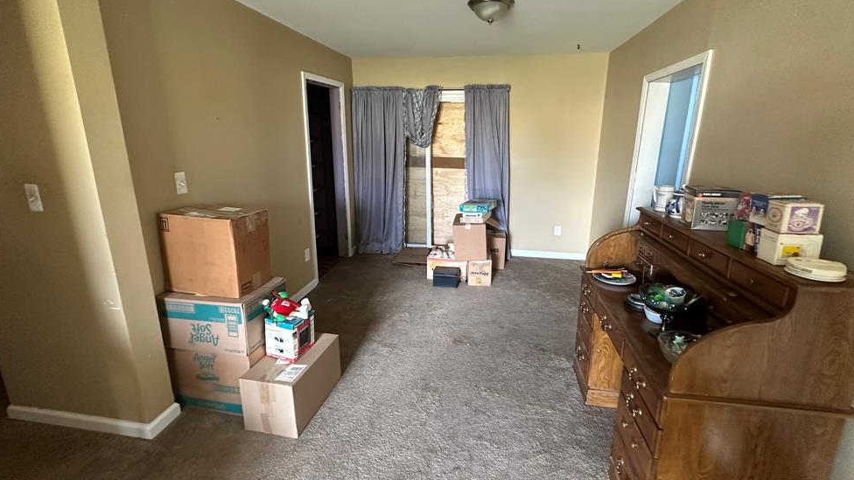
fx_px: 362
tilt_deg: -11.5
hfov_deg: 99.3
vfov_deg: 67.0
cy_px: 221
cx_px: 444
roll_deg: -1.5
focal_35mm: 16
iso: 320
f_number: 2.2
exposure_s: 1/62
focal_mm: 2.22
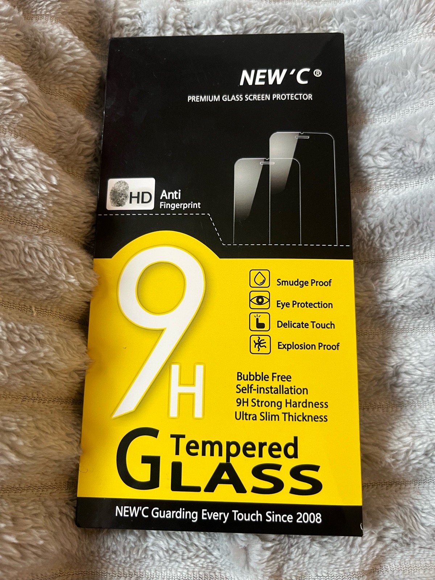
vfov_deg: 67.3
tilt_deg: -72.1
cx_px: 218
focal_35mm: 26
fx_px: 436
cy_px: 290
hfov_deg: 53.1
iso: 125
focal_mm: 5.1
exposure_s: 1/77
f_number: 1.6
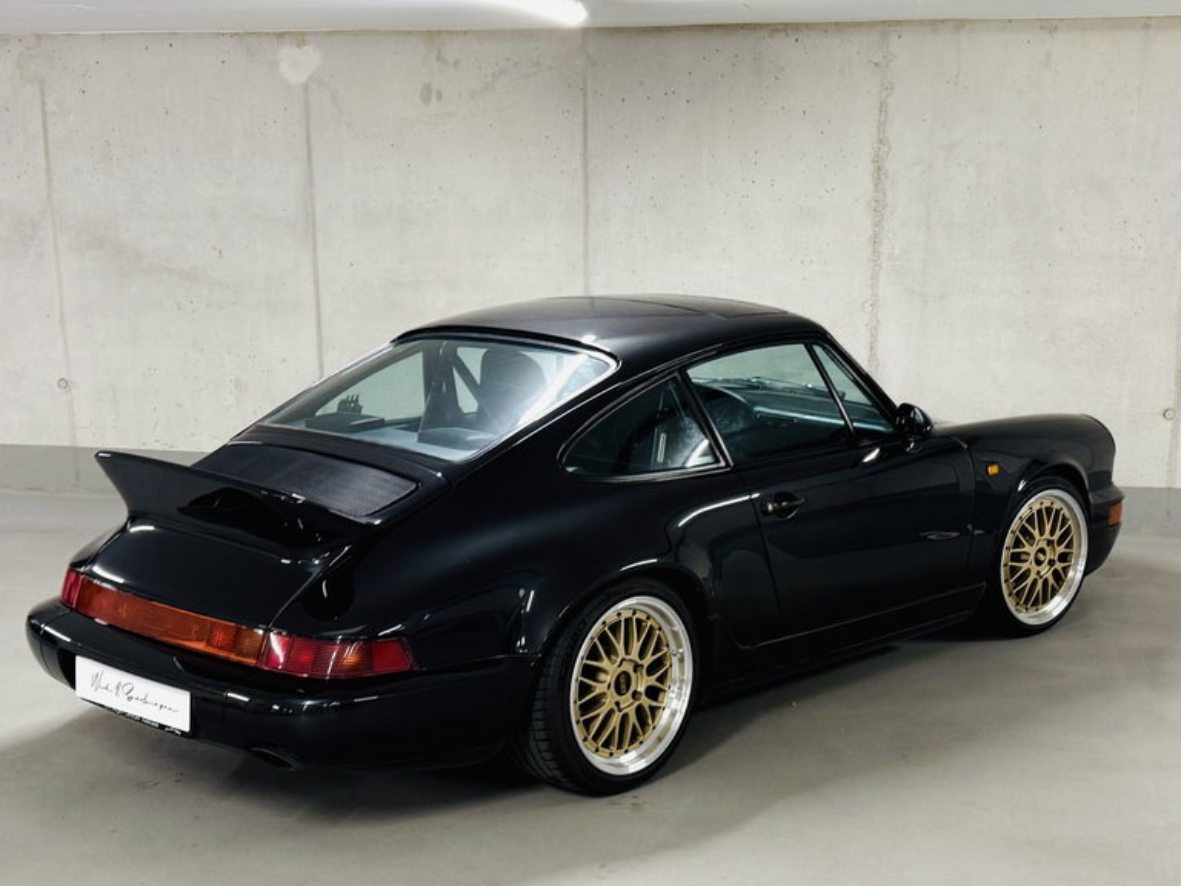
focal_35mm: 24
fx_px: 819
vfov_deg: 56.8
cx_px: 590
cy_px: 443
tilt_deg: -15.1
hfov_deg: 71.6
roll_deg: +1.0
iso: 160
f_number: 1.78
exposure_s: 1/50
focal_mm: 6.76
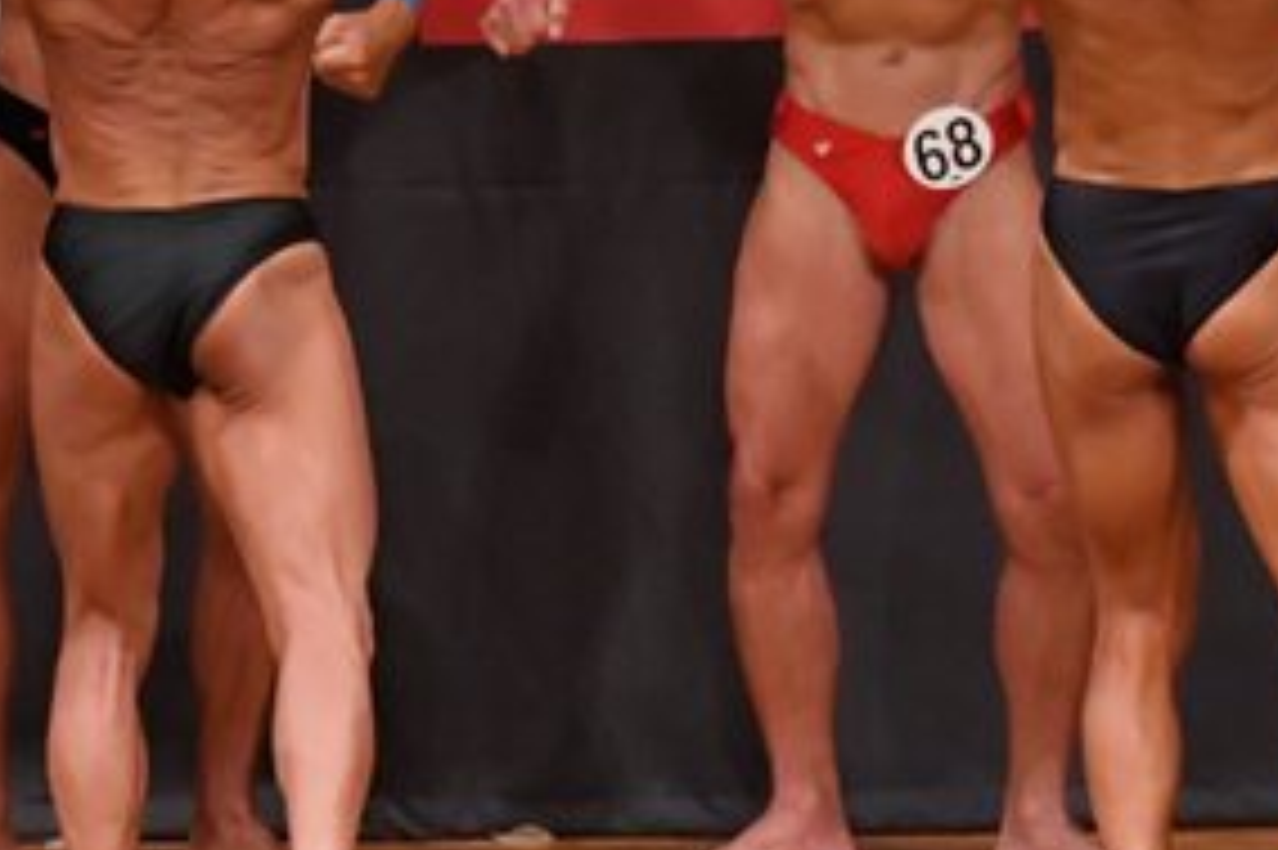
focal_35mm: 615
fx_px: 21819
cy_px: 279
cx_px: 205
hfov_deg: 3.4
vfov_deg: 2.2
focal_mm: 150
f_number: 5.6
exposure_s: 1/400
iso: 7200
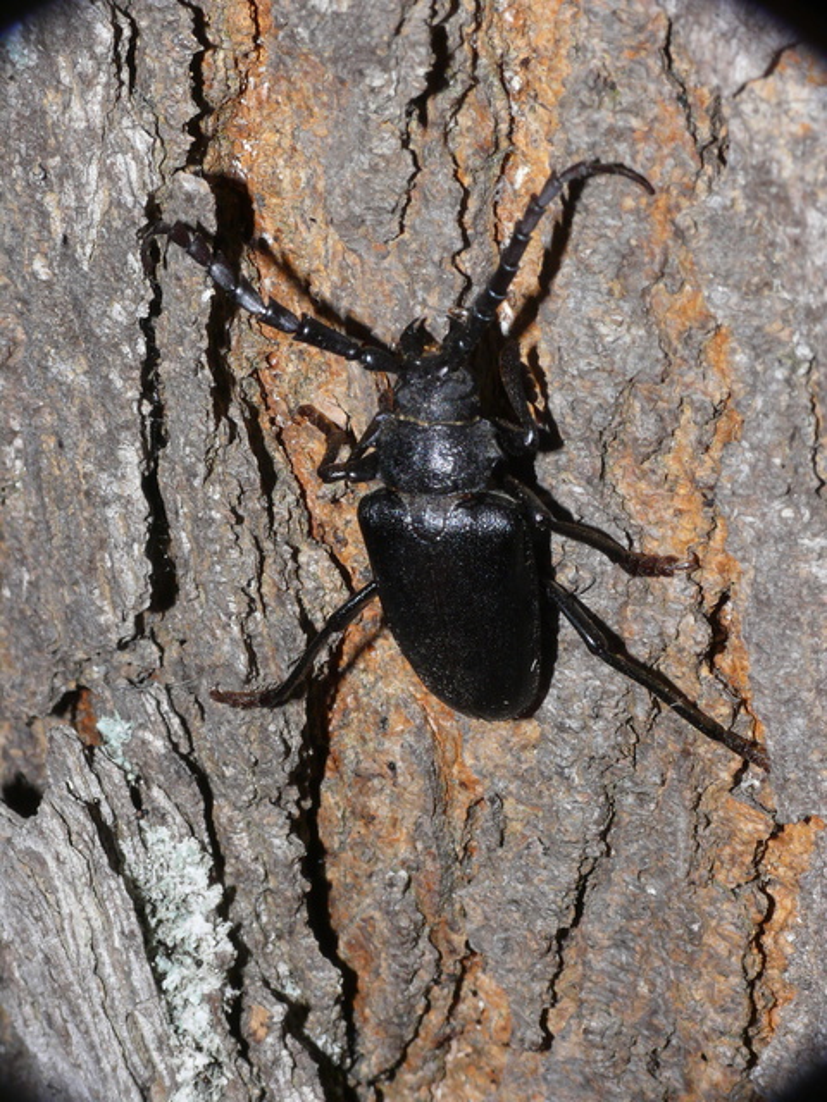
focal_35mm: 99
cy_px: 551
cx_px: 414
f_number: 11
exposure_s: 1/125
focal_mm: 21
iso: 200
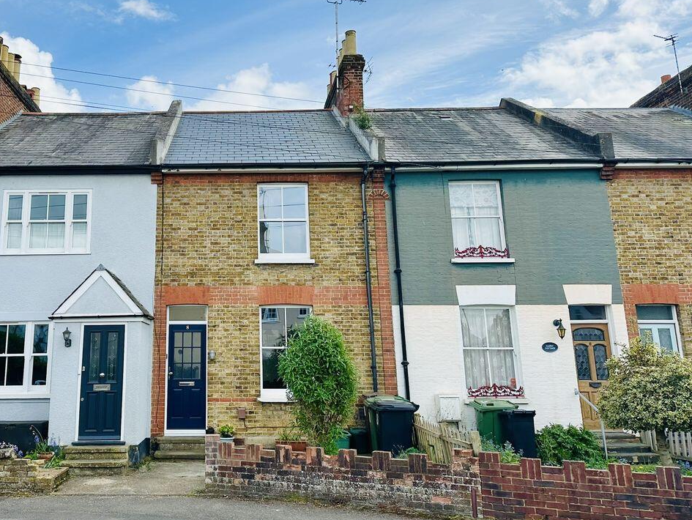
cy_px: 261
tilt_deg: +13.2
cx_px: 327
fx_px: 520
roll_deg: +0.2
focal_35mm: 26
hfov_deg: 67.2
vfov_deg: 53.1
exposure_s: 1/4016
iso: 80
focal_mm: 6.86
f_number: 1.78
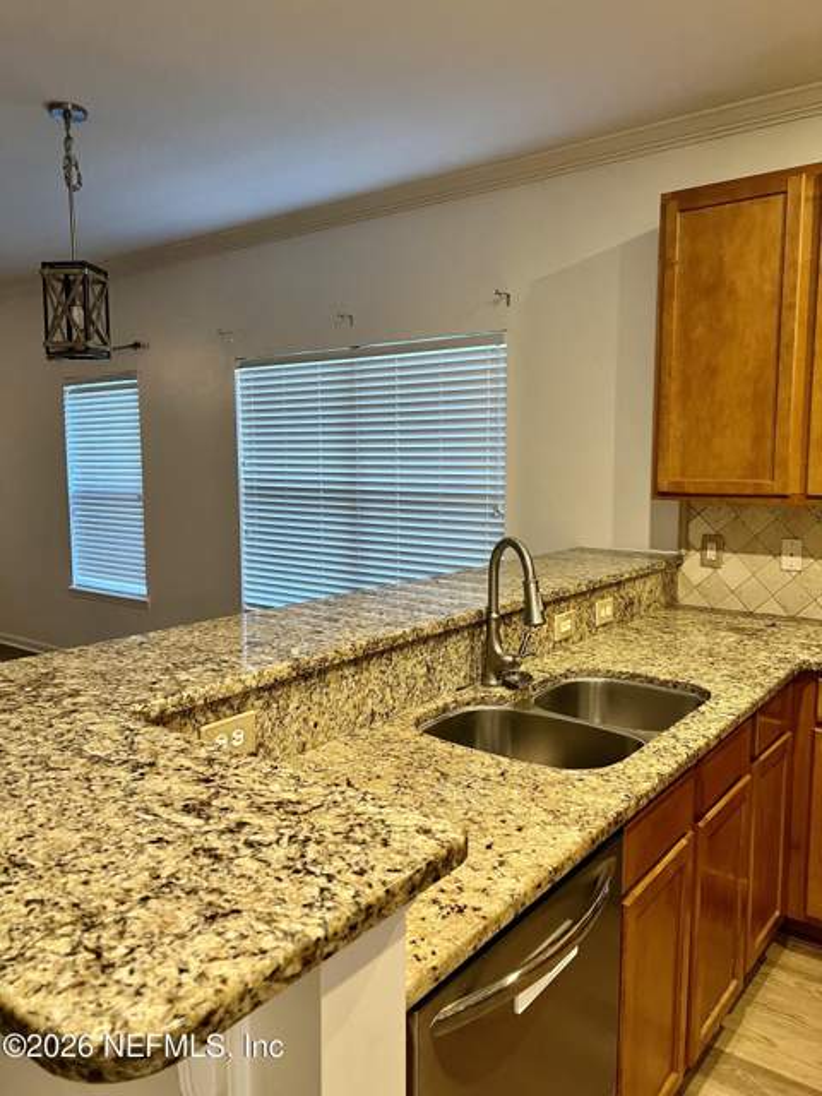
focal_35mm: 26
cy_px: 548
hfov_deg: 53.1
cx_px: 411
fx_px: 823
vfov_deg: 67.3
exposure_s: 1/60
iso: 320
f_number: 1.5
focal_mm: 5.7
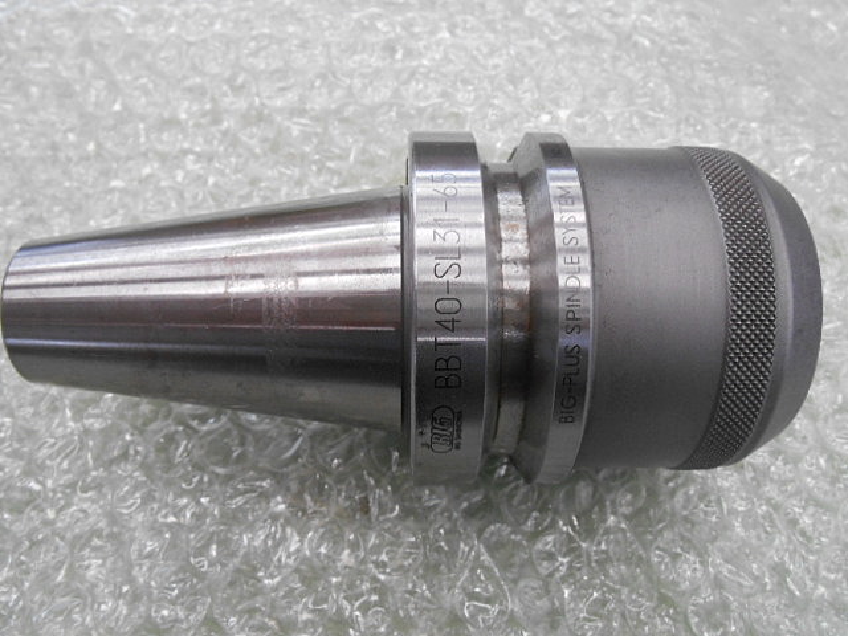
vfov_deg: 45.4
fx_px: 759
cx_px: 424
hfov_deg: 58.4
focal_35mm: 31
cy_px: 318
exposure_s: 1/30
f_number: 3.6
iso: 320
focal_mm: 5.5
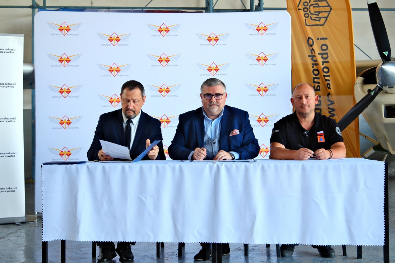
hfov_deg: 41.1
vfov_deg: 28.1
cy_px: 132
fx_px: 527
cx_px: 198
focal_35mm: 48
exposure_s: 1/80
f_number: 4
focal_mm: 32.3
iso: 500
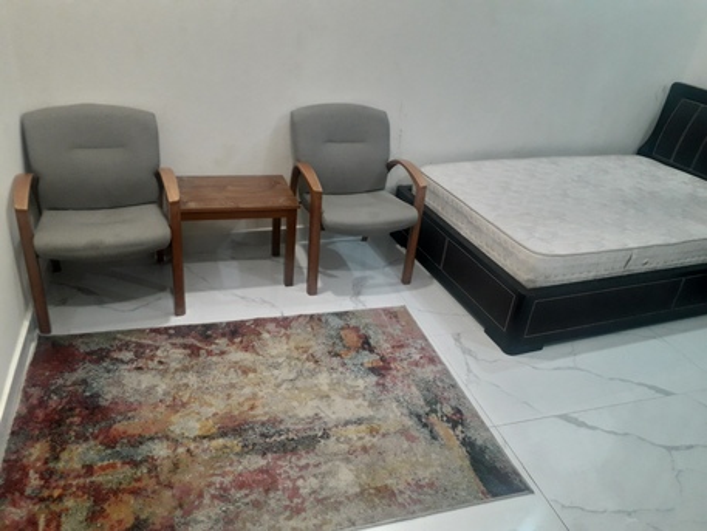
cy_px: 266
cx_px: 354
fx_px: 552
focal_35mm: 27
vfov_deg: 51.4
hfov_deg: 65.3
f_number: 1.9
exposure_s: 1/50
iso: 200
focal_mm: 3.6
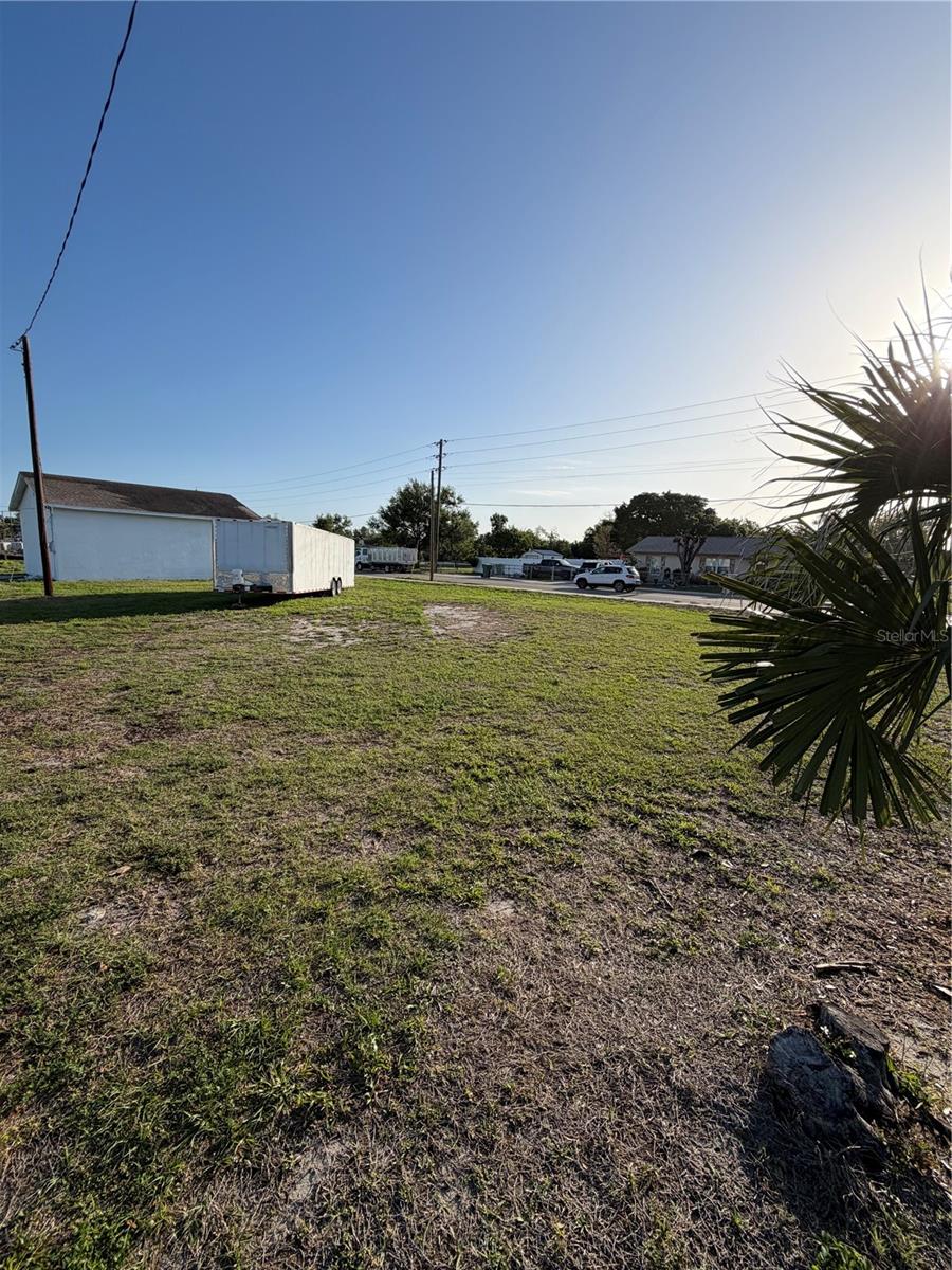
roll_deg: -2.8
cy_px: 635
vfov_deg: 102.1
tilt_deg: -9.2
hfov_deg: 85.7
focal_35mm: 14
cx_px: 476
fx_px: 513
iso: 25
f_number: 2.2
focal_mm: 2.22
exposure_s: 1/985
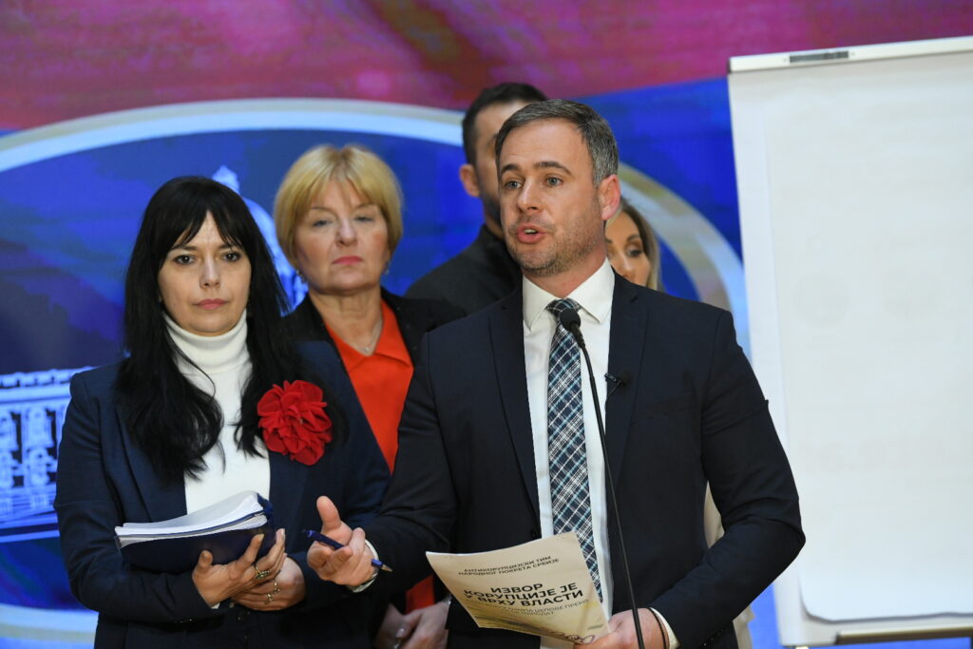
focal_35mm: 155
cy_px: 324
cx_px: 486
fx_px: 4190
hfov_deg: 13.2
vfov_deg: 8.9
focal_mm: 155
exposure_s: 1/400
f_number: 4
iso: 3200
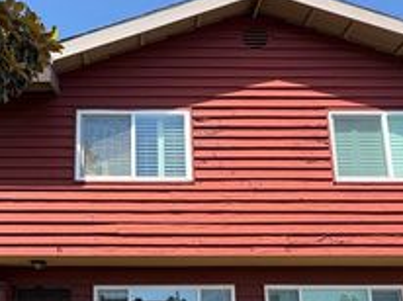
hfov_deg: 52.8
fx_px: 395
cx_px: 129
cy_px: 267
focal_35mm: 34
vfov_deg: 39.0
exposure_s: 1/619
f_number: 2.2
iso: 40
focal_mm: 2.22
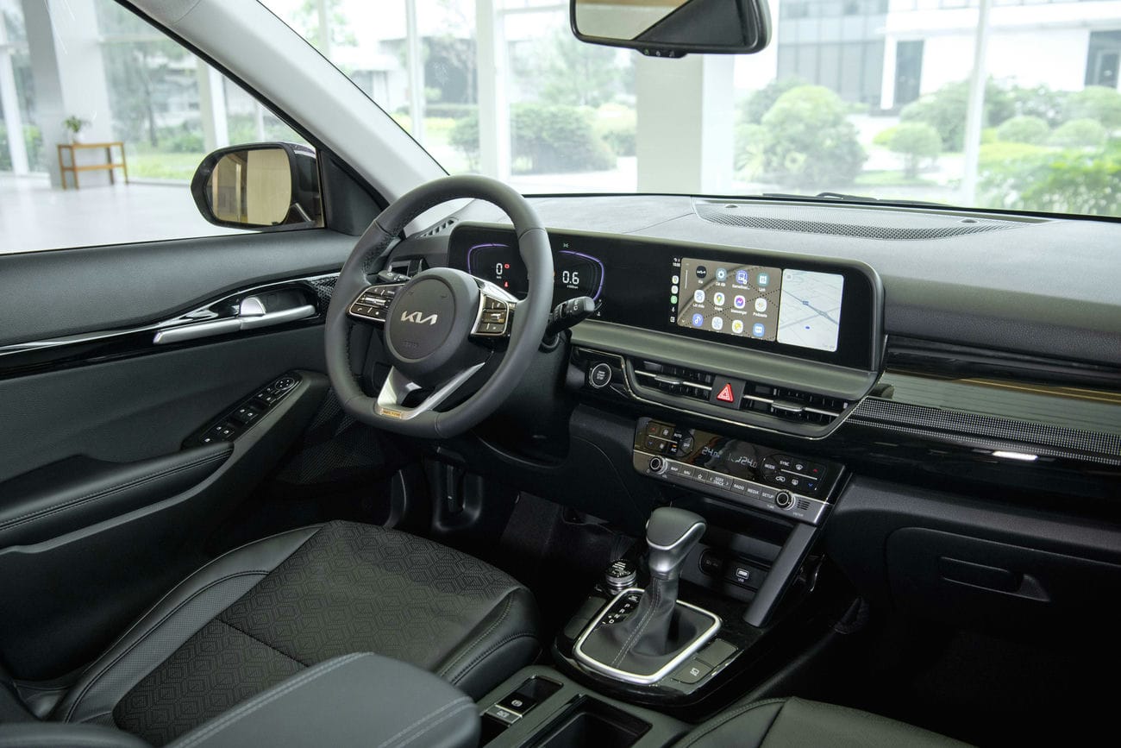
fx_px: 996
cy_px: 374
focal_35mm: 32
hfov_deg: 58.7
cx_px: 560
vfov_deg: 41.1
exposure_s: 1/50
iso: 640
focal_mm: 32
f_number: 4.5
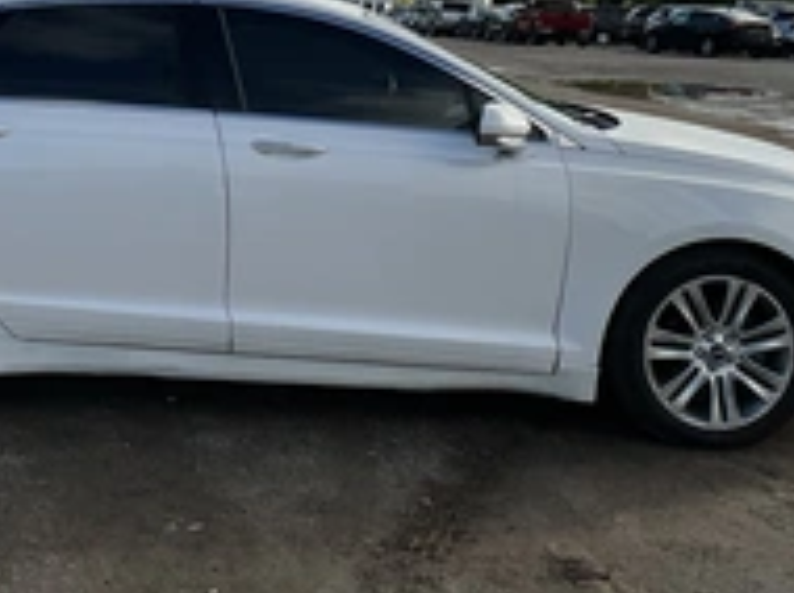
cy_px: 38
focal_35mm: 59
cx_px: 247
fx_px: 1352
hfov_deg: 32.4
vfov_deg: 23.9
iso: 25
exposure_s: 1/2058
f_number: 1.8
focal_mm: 3
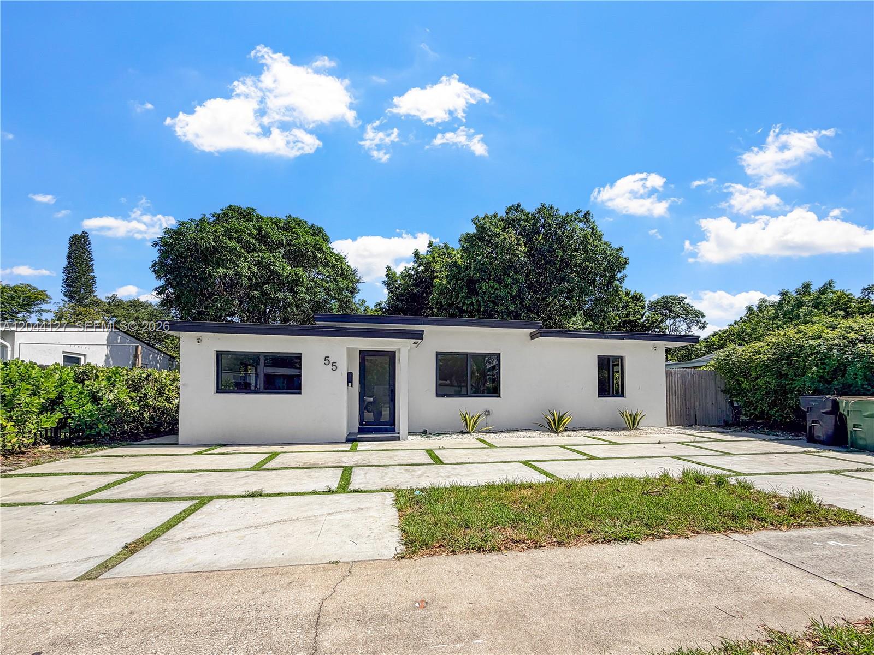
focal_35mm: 14
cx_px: 437
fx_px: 353
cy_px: 328
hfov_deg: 102.1
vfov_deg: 85.7
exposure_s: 1/1050
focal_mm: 2.22
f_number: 2.2
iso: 20
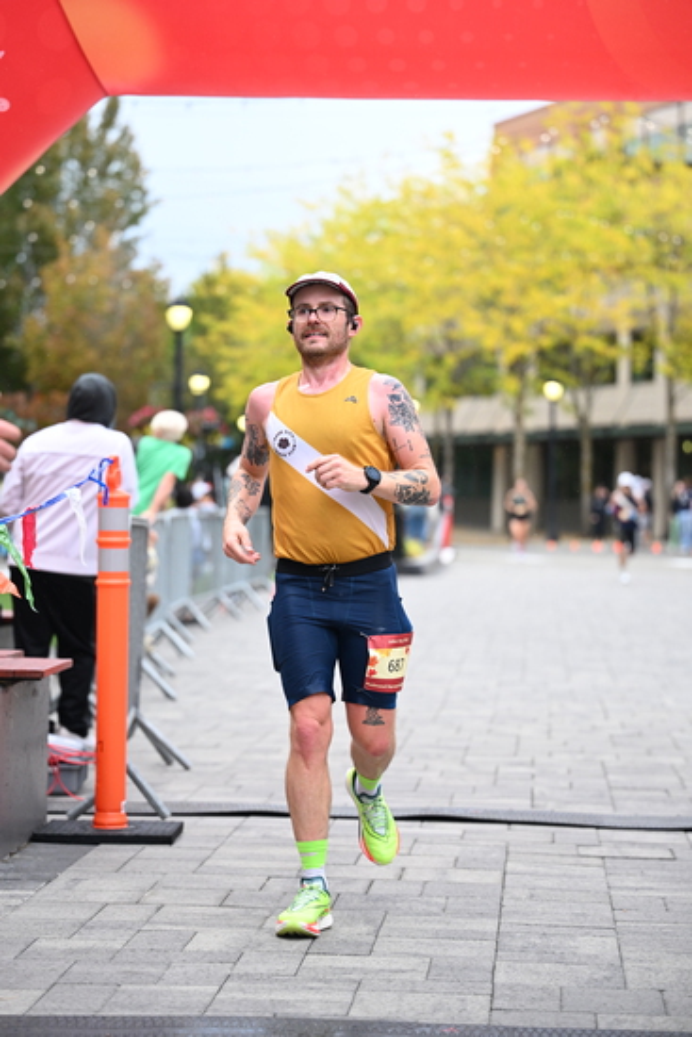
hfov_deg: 14.7
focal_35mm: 93
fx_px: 2680
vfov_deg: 21.9
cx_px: 346
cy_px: 518
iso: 1250
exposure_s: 1/2000
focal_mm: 93
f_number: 2.8
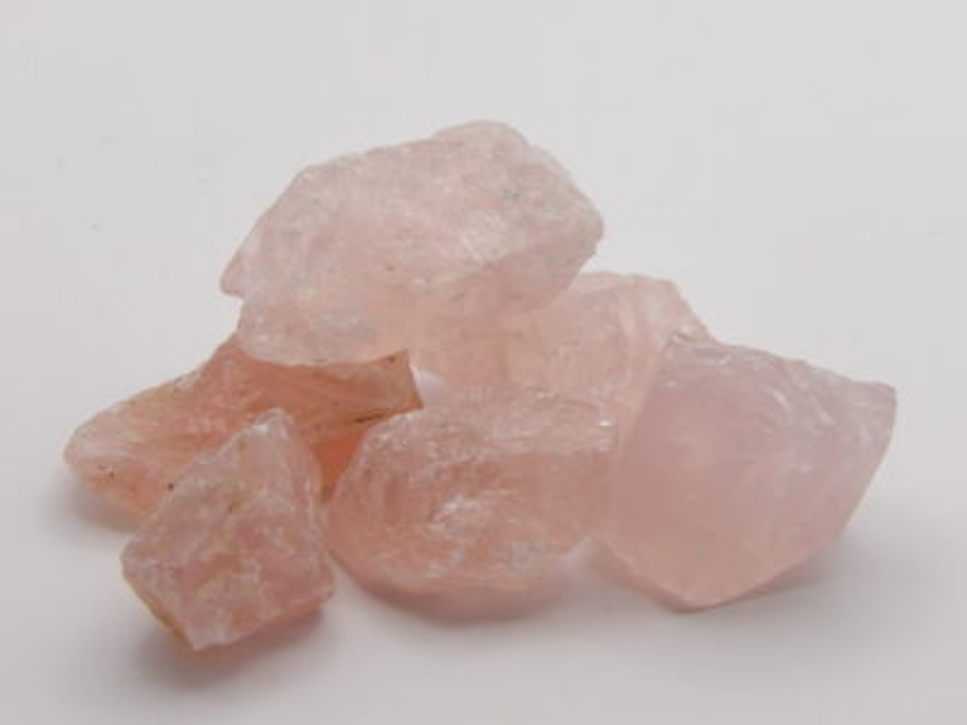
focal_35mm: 85
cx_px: 484
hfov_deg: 23.0
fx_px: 2374
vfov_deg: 17.4
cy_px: 362
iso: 200
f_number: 4.1
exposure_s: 1/79
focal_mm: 15.3
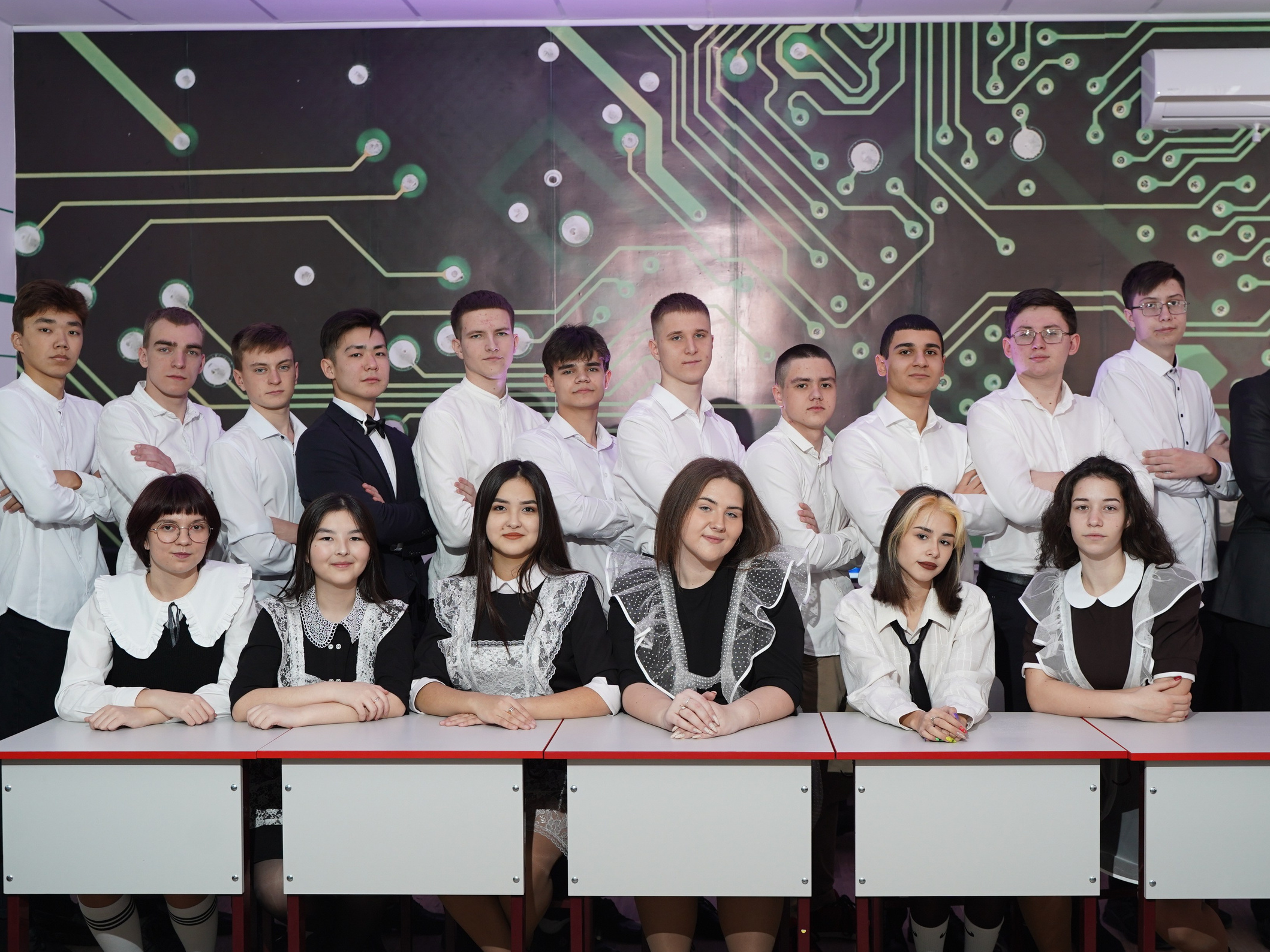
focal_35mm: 43
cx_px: 698
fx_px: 1578
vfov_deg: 33.6
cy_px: 482
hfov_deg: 43.8
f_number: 4
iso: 800
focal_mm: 37
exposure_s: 1/125
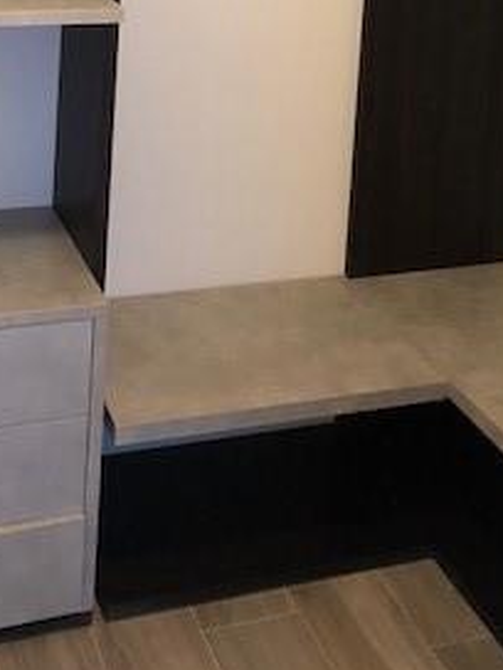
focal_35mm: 66
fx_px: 1279
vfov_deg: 26.8
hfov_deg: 22.3
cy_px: -86
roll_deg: -3.1
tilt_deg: -7.4
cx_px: 259
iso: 100
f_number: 1.8
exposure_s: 1/12
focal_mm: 4
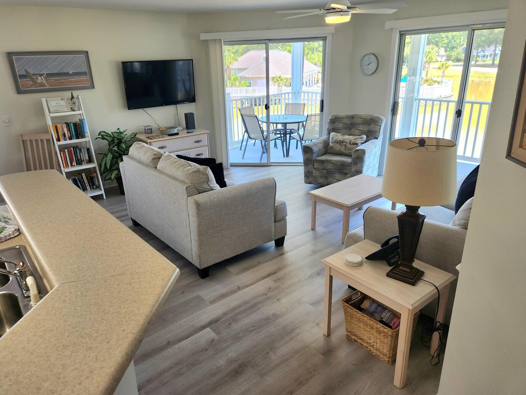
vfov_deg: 56.8
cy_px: 194
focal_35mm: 24
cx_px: 253
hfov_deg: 71.6
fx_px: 365
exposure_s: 1/120
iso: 40
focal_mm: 5.4
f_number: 1.8
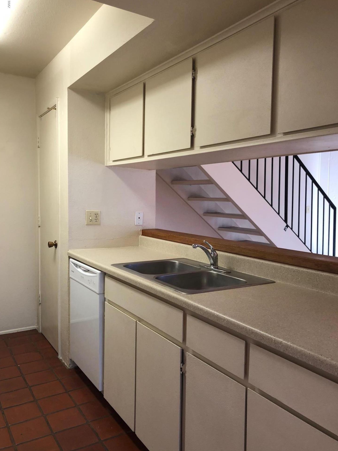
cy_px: 220
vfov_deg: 61.7
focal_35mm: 29
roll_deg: -0.7
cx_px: 173
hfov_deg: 48.2
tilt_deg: -3.4
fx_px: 378
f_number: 1.8
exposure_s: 1/24
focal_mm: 3.99
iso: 40
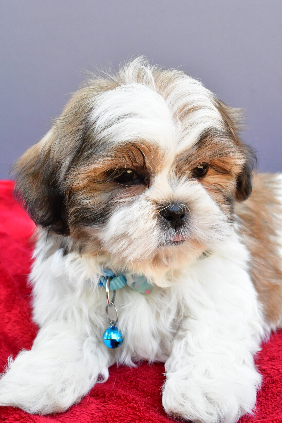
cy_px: 212
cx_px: 141
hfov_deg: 31.9
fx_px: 493
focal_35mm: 42
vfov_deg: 46.4
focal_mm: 28
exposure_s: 1/400
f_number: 11
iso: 5000
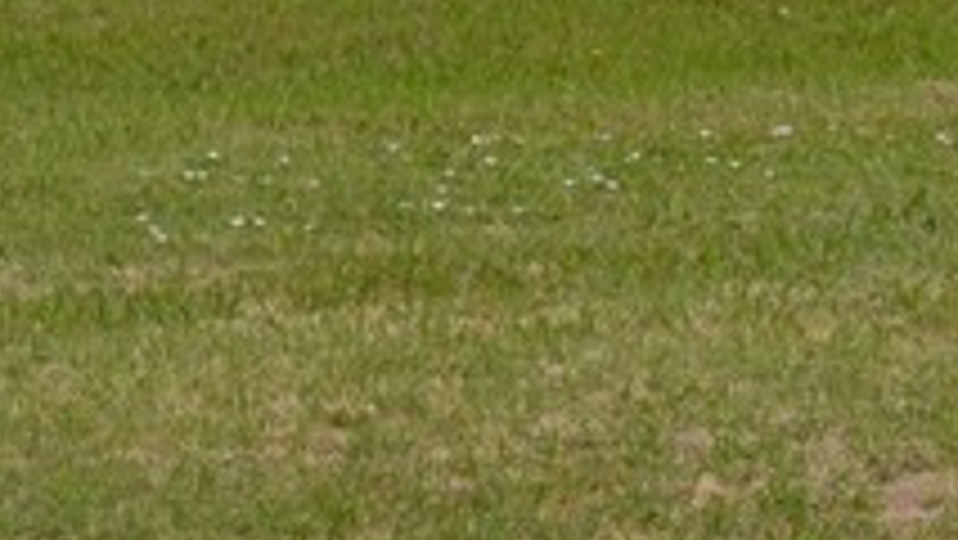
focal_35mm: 321
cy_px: -770
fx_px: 8157
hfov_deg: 6.5
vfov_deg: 3.7
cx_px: 1997
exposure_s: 1/250
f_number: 8
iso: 100
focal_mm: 40
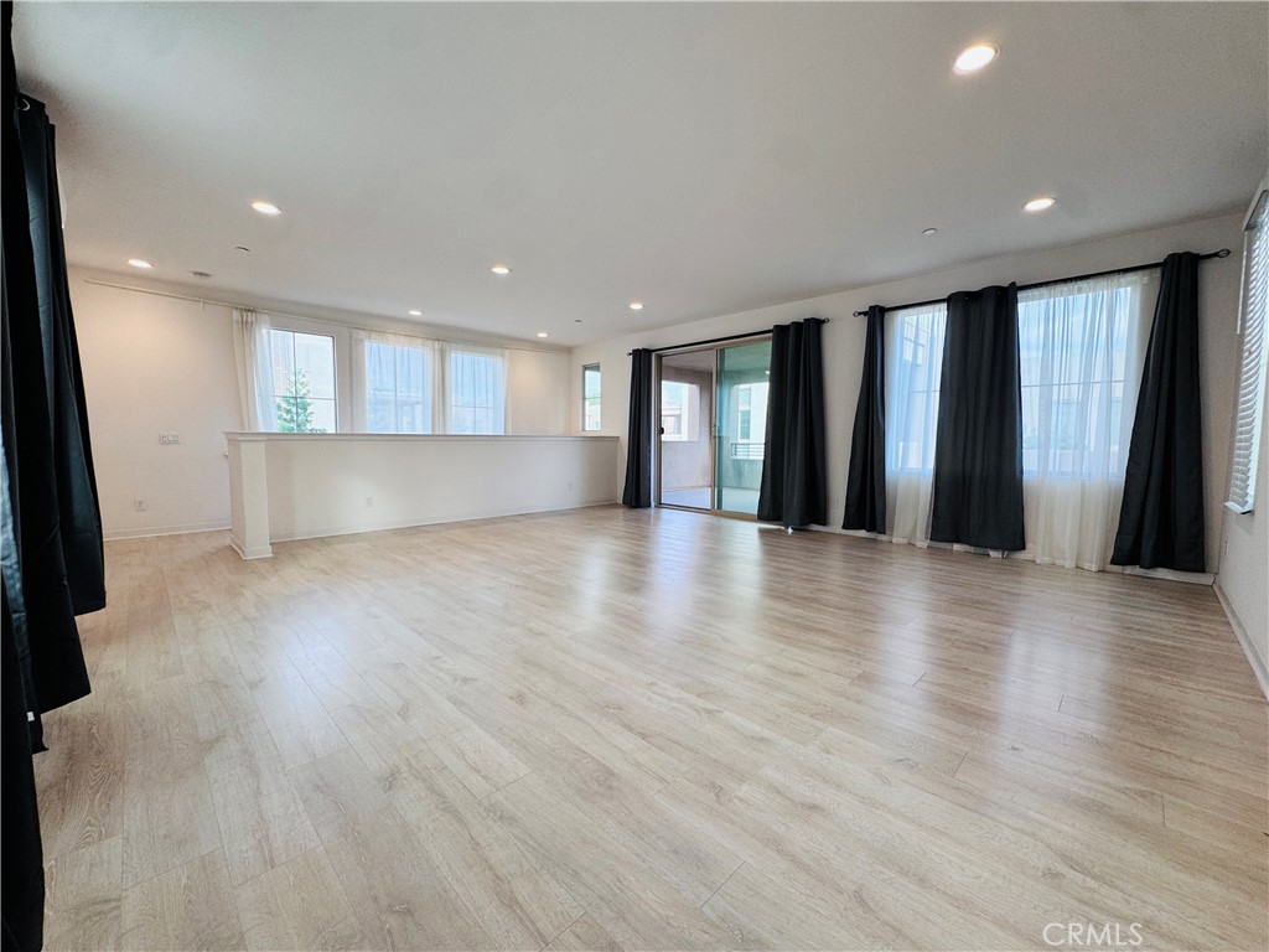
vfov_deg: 85.7
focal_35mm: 14
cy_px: 476
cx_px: 634
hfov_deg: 102.1
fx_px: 513
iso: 64
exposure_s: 1/120
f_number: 2.2
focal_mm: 2.22
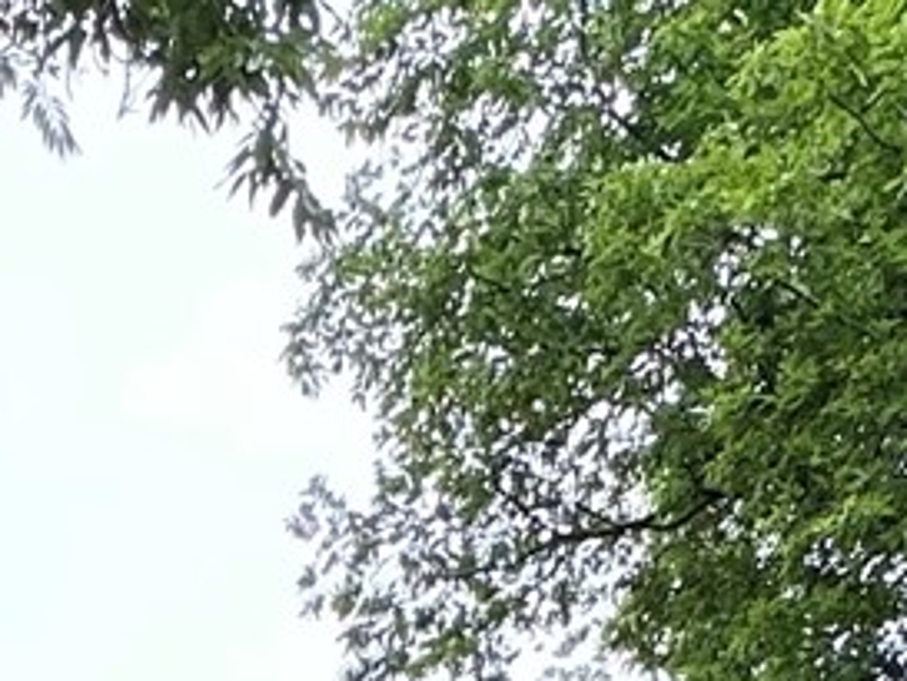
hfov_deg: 17.8
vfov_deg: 10.1
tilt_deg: -12.7
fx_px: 2752
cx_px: -199
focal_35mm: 105
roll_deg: -2.2
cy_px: 2099
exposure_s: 1/159
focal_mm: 2.22
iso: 40
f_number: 2.2
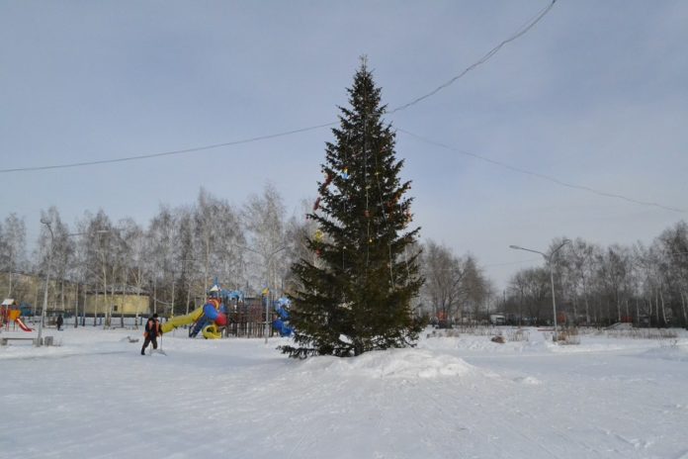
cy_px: 230
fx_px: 516
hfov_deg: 67.4
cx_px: 344
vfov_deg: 47.9
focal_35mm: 27
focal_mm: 18
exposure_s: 1/4000
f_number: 16
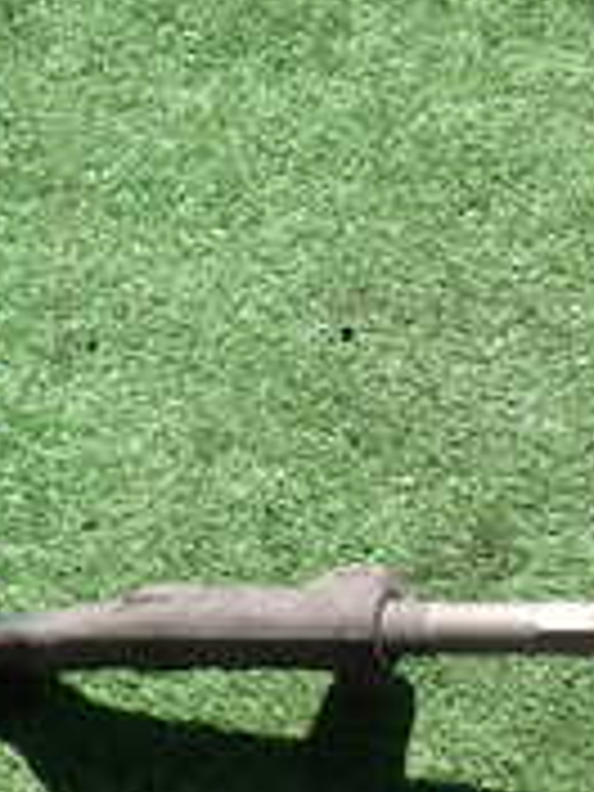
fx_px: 1945
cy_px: 364
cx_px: 783
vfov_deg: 23.0
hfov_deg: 16.4
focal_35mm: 85
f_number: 2.8
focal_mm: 4.5
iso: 100
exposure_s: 1/1000
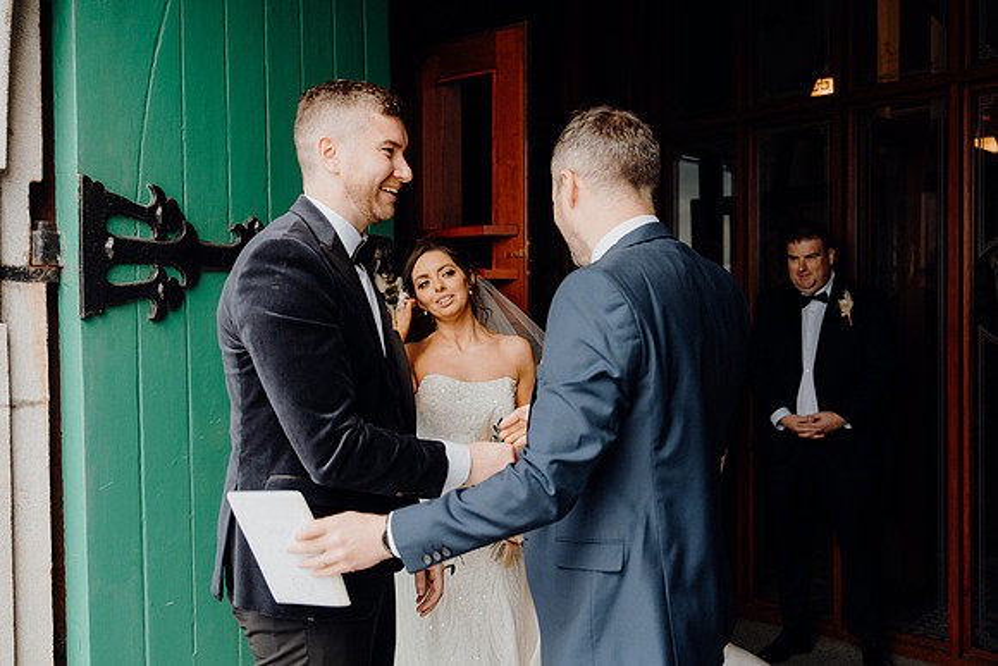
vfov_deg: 38.9
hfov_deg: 55.8
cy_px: 333
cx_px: 499
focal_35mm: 34
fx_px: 943
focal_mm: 34
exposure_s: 1/250
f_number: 3.5
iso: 250
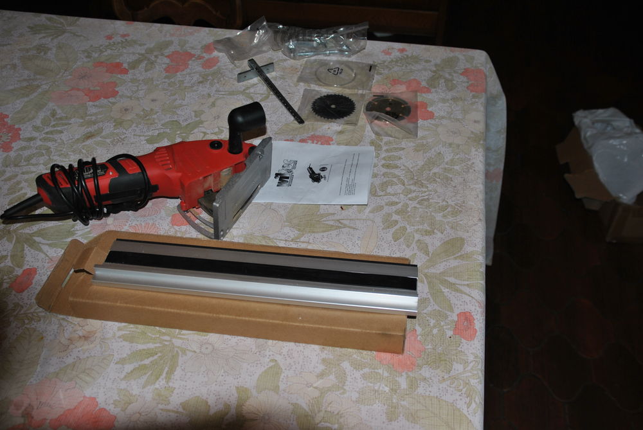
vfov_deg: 40.1
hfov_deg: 57.2
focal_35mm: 33
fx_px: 590
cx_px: 322
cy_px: 215
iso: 100
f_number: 4
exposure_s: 1/125
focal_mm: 22
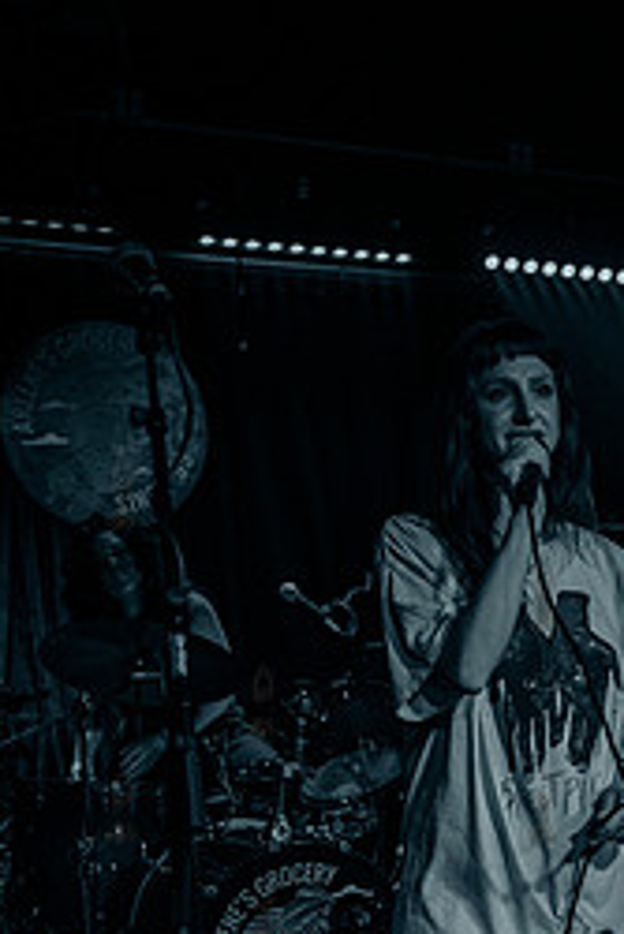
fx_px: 1636
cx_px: 542
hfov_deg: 21.2
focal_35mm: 63
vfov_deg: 30.7
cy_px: 807
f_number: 3.2
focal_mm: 35
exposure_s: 1/250
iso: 16000
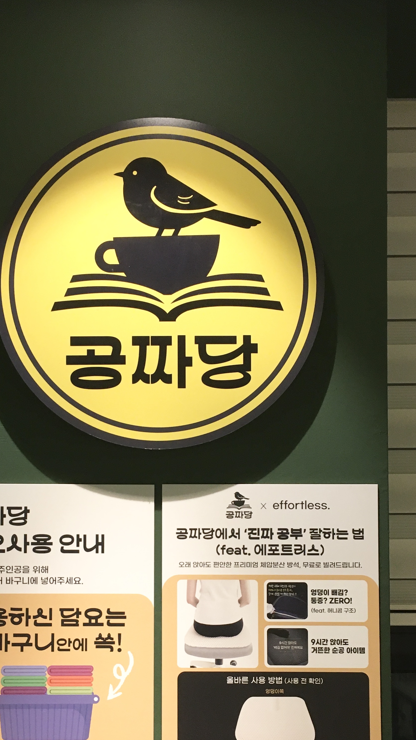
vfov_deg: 46.6
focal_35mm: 43
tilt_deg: +0.8
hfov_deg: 27.6
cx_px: 161
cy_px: 492
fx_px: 843
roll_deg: -1.8
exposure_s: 1/30
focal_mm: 4.15
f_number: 2.2
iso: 80
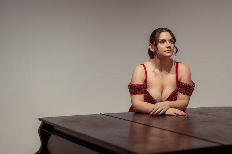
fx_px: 560
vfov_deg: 15.7
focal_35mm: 87
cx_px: 119
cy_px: 77
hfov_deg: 23.4
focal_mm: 85
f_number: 2.2
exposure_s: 1/800
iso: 800
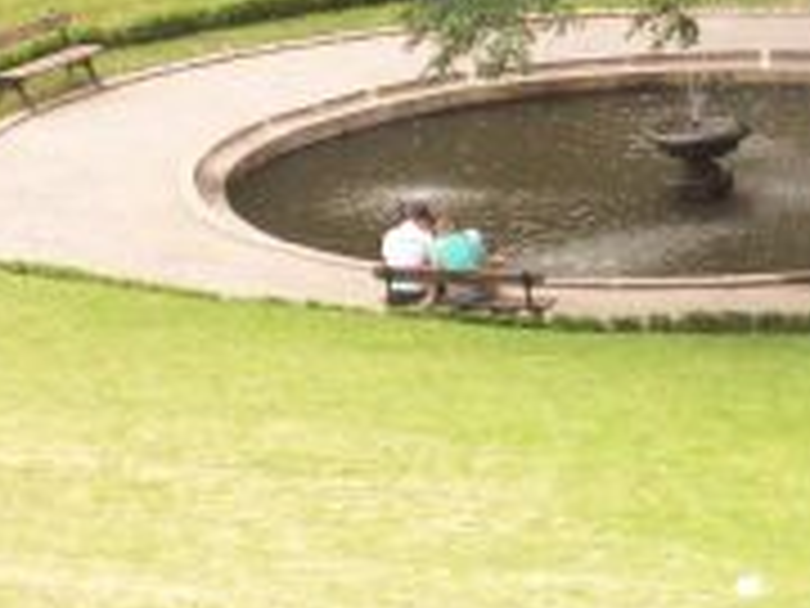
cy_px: 18
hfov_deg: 5.3
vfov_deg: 4.0
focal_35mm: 371
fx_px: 8681
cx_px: 792
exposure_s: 1/163
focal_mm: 18.6
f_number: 5.2
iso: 200
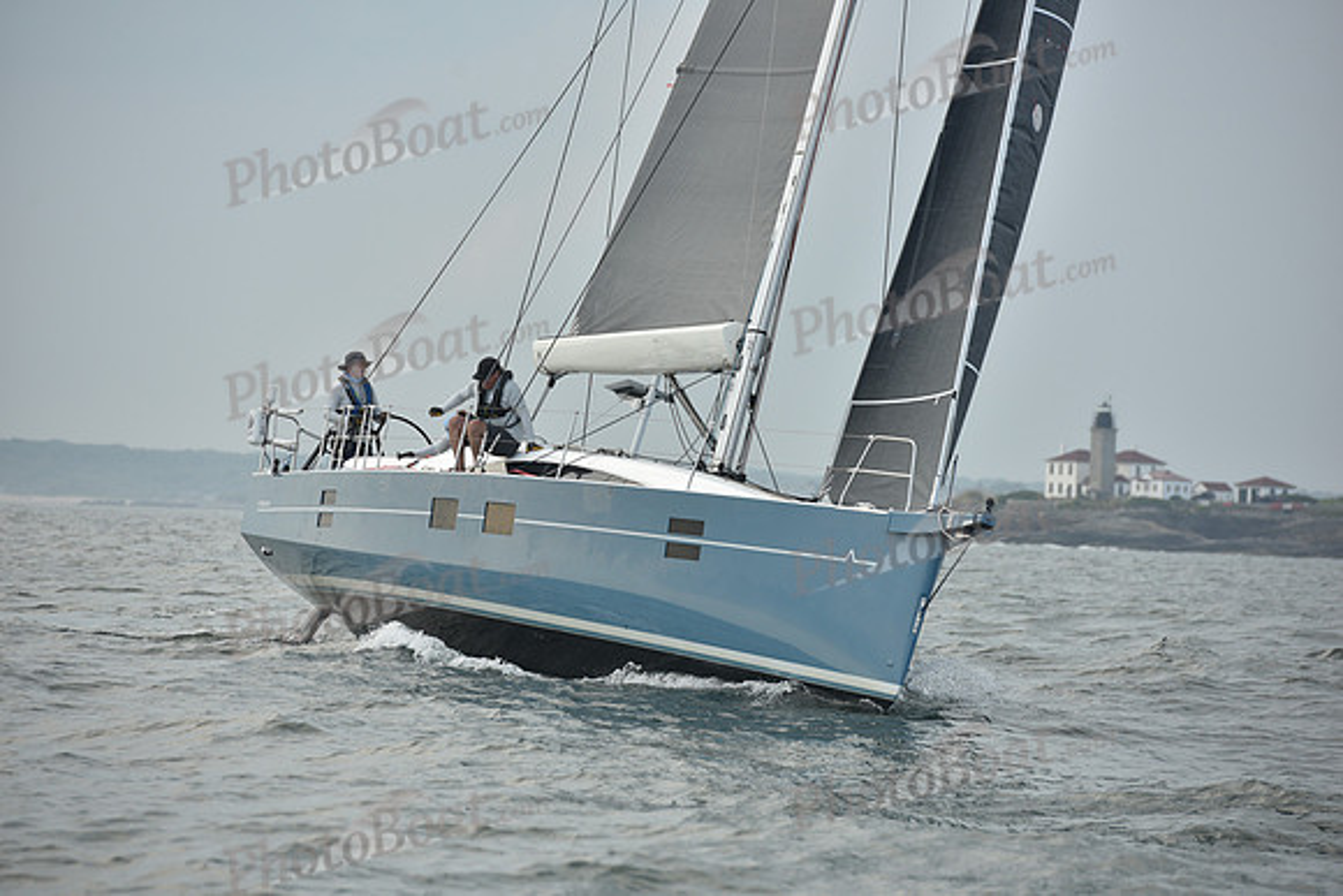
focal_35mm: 200
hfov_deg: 10.3
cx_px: 672
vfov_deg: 6.9
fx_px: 7463
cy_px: 448
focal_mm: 200
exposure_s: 1/800
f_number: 5.6
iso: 250
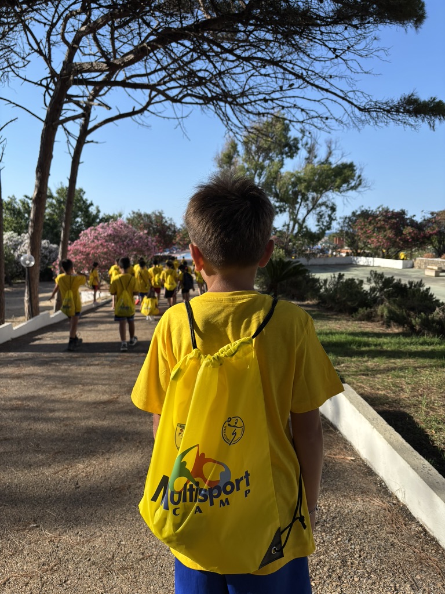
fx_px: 446
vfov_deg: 67.3
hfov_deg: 53.1
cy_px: 297
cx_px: 222
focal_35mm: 26
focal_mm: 5.96
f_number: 1.6
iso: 50
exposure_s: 1/2571
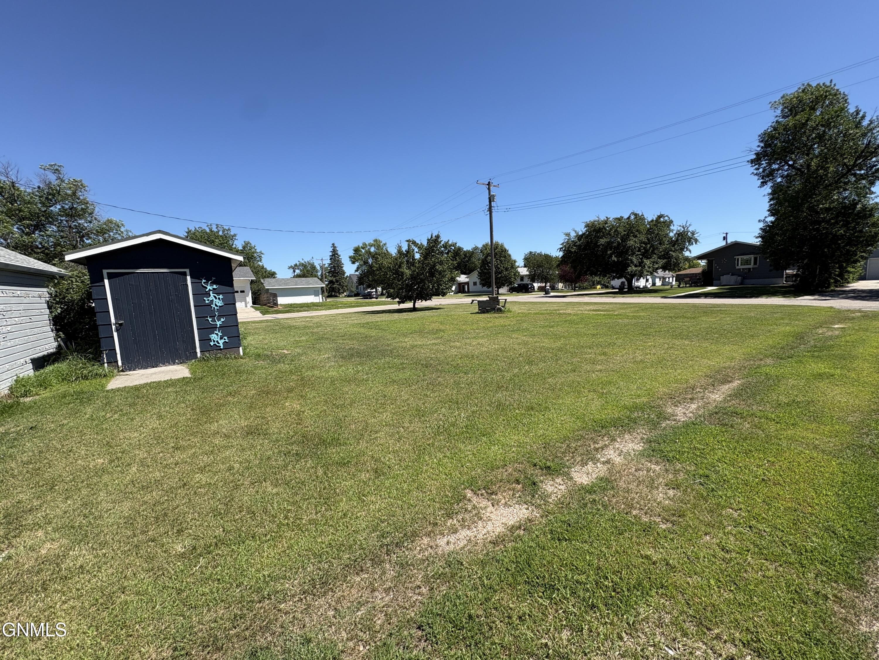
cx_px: 440
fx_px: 356
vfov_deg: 85.7
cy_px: 330
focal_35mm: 14
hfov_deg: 102.1
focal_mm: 2.22
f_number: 2.2
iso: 50
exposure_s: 1/1506
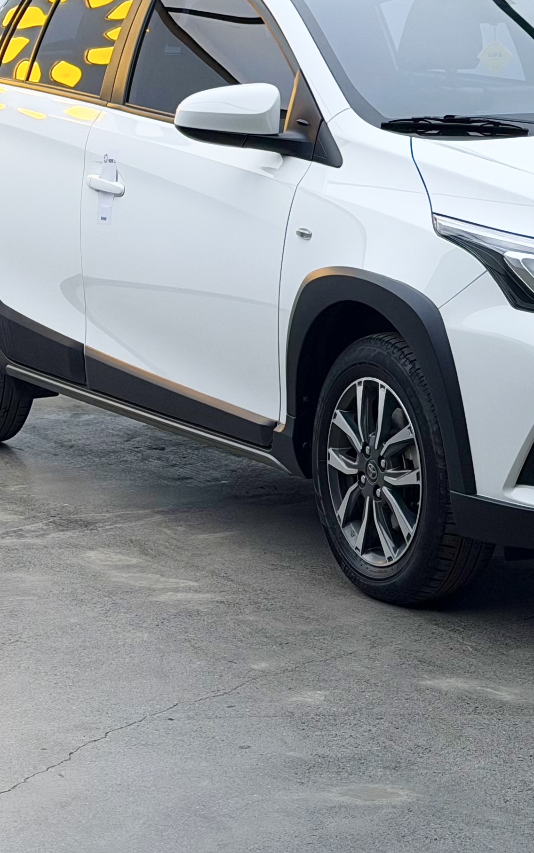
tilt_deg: -5.9
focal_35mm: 113
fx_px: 2630
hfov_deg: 11.5
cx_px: 563
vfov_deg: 18.3
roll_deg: +0.7
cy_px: 211
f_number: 1.78
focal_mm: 6.76
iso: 64
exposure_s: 1/260
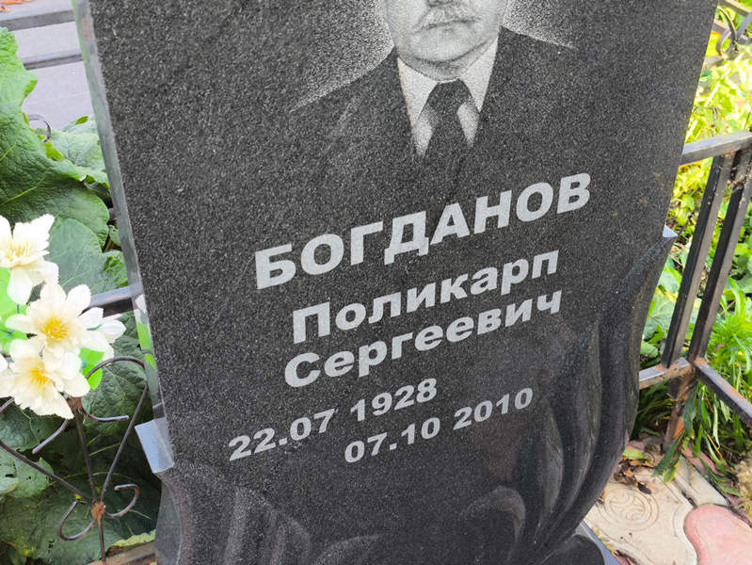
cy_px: 282
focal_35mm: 50
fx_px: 1087
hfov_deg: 38.2
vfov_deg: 29.1
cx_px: 376
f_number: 1.7
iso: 64
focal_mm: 4.71
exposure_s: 1/50
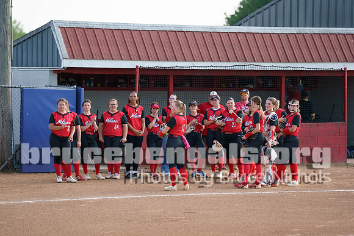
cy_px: 118
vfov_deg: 7.8
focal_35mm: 176
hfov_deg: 11.7
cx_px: 177
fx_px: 1728
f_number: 2.8
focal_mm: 170
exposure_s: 1/3200
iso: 800
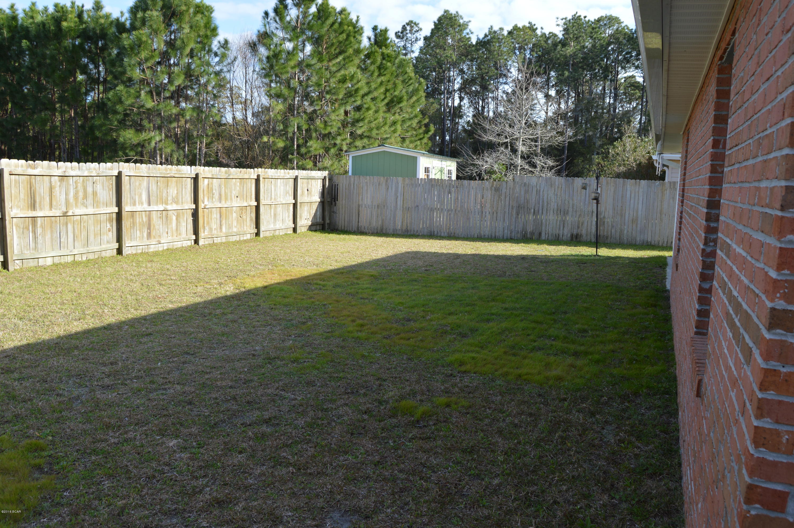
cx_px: 397
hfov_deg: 67.4
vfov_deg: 47.8
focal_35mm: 27
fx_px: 595
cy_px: 264
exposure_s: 1/160
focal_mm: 18
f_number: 6.3
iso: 100
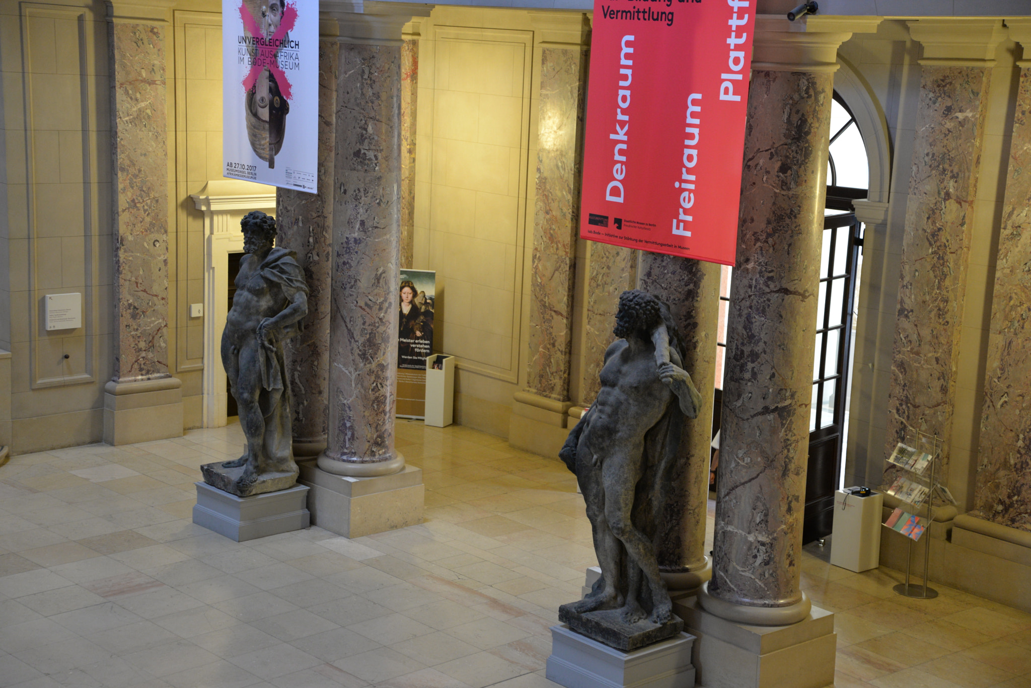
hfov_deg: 34.5
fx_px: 1662
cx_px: 516
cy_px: 344
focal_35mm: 58
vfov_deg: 23.4
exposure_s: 1/30
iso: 1100
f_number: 4.5
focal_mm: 58
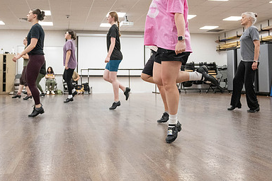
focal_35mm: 39
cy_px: 63
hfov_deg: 49.2
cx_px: 105
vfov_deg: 34.0
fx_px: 295
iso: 3200
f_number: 4
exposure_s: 1/640
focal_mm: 24
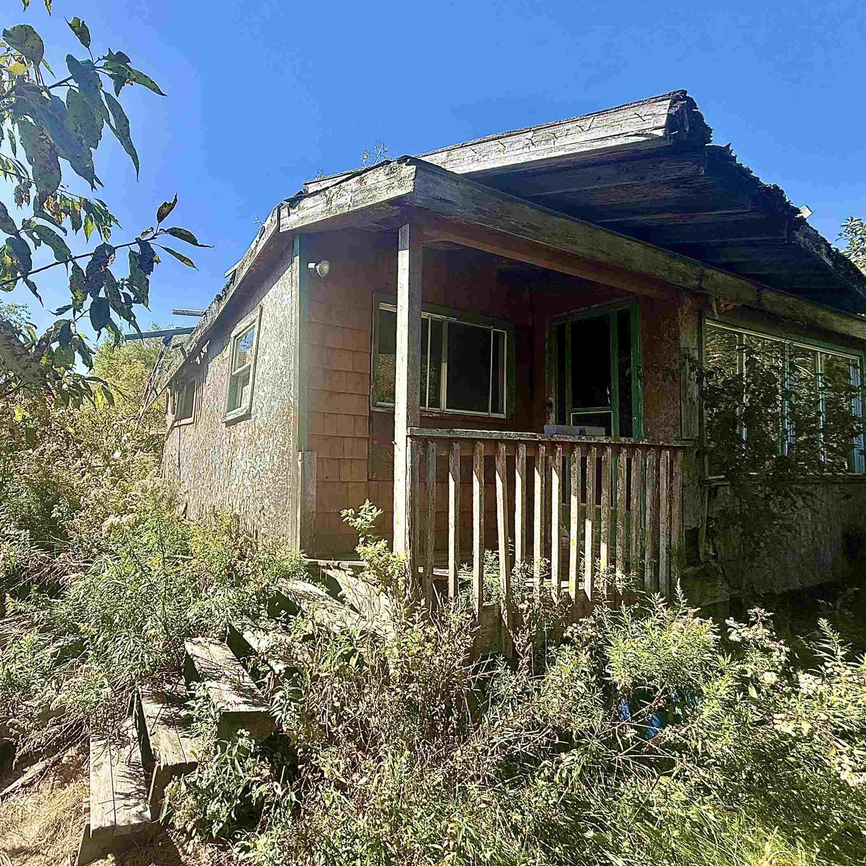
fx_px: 509
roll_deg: -3.4
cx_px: 322
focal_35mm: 18
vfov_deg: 80.6
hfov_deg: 79.2
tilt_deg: +7.9
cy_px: 396
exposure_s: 1/1033
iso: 50
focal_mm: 2.22
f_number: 2.2
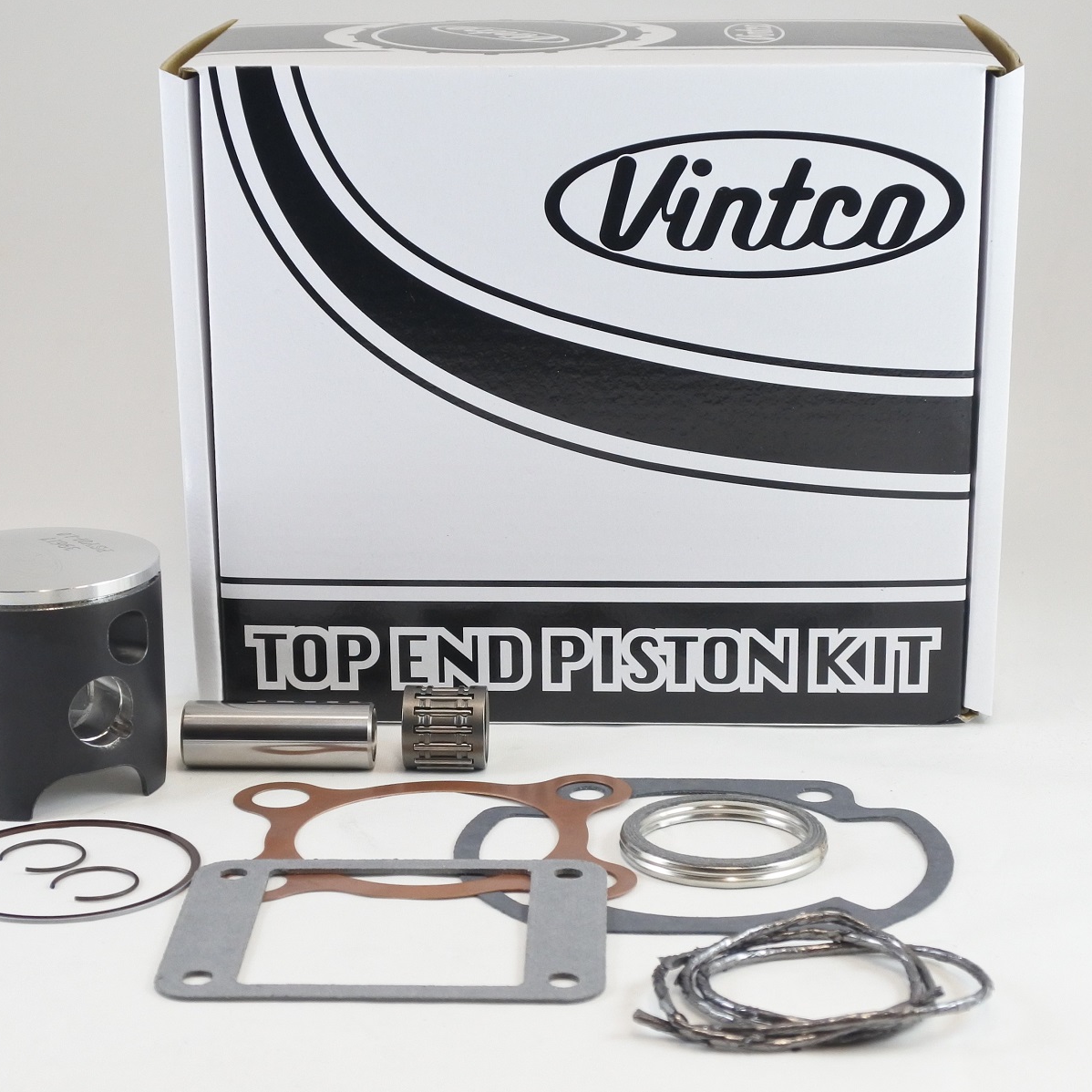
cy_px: 545
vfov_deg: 31.1
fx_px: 1963
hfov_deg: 31.1
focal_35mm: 55
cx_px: 553
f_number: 4.5
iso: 560
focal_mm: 16.1
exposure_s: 1/125
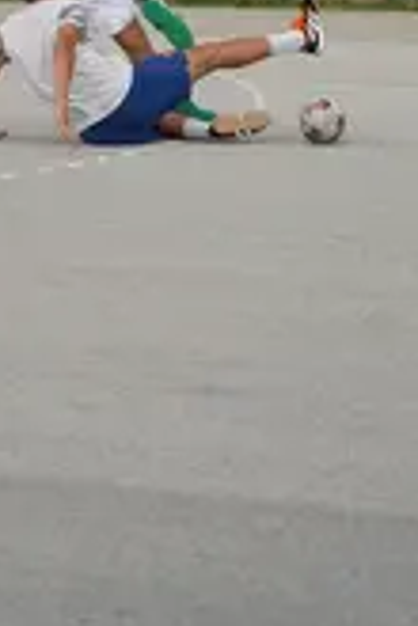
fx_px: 3744
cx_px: 114
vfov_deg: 9.4
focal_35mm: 215
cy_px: -254
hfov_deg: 6.4
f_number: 4
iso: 1250
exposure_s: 1/1000
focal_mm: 74
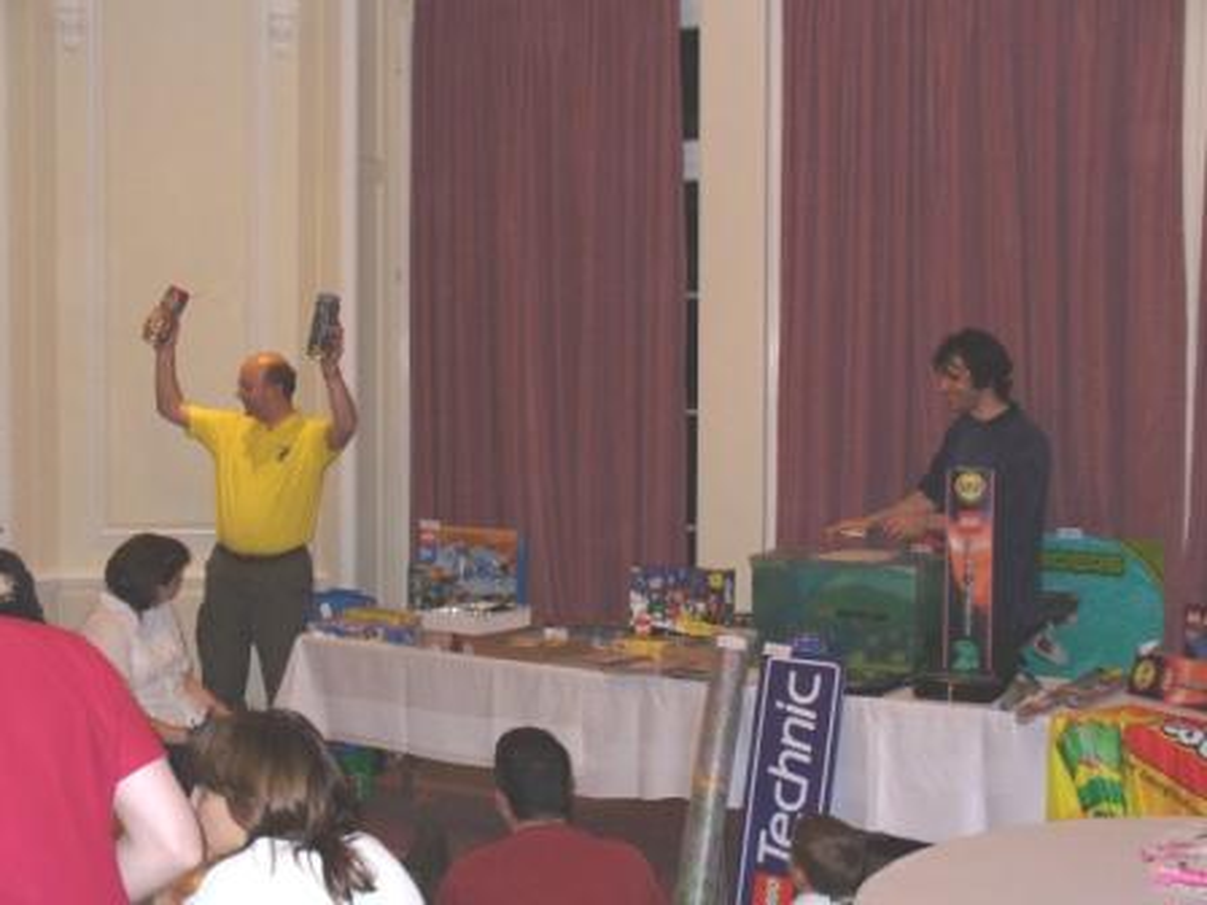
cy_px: 452
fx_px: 1883
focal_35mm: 54
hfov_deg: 35.5
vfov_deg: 27.0
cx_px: 604
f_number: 3.1
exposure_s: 1/60
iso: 200
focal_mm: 8.9
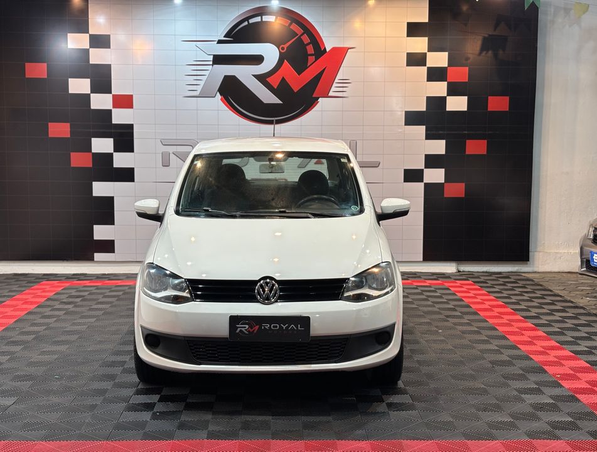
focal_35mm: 52
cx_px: 298
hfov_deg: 36.7
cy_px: 226
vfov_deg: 28.2
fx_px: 900
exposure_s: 1/60
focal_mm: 5.96
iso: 40
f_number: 1.6
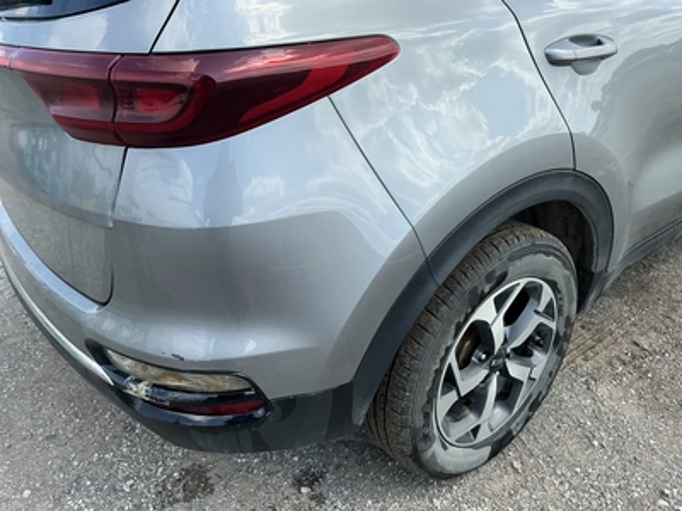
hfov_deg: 63.4
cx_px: 341
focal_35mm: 28
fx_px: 552
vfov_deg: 49.7
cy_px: 256
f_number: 1.8
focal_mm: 3
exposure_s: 1/683
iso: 25
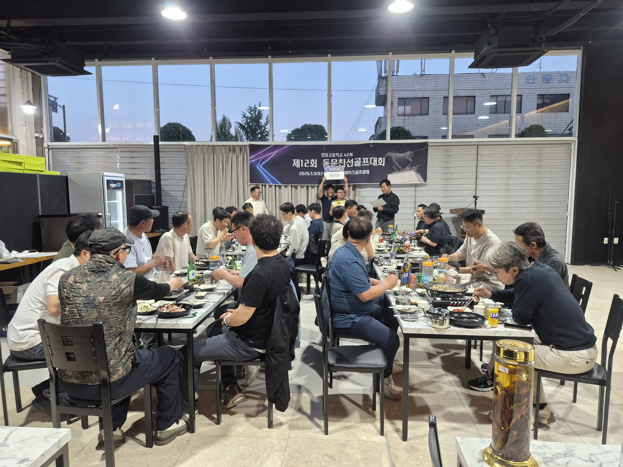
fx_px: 414
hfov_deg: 73.9
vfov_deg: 58.9
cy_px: 234
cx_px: 312
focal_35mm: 23
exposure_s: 1/120
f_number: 1.8
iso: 250
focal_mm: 5.4
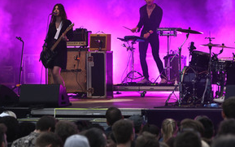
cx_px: 159
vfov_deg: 9.0
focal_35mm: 146
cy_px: 54
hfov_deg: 14.3
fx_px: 936
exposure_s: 1/160
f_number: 3.5
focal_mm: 92
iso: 1250
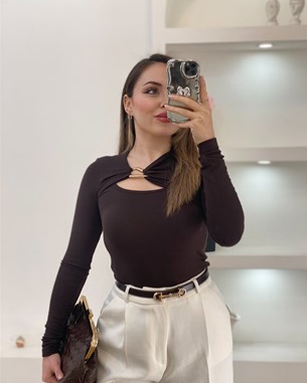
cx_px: 155
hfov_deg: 27.6
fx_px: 624
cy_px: 205
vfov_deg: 34.1
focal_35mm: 55
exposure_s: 1/100
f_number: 2
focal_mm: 6
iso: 40
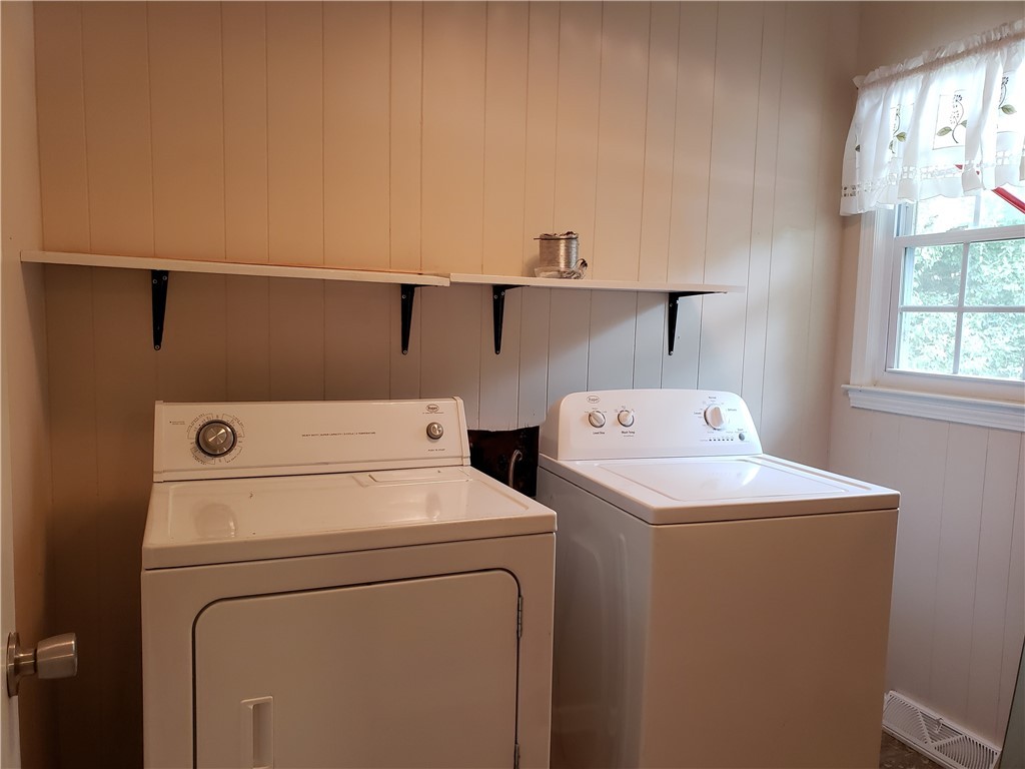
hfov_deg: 67.3
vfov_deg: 53.1
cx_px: 512
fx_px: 770
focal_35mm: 26
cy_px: 384
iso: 400
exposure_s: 1/60
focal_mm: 4.3
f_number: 2.4
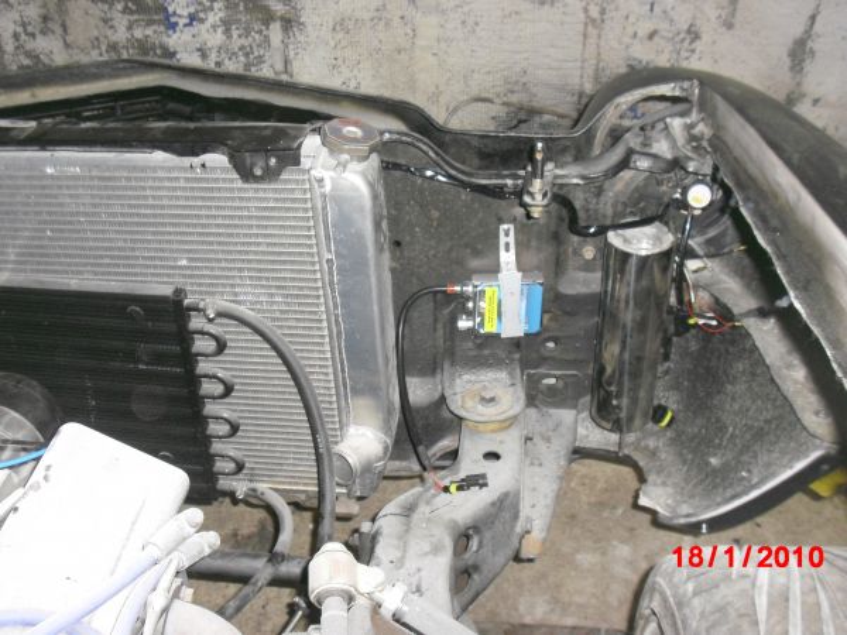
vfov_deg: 37.7
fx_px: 930
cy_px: 318
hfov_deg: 49.0
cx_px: 424
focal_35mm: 38
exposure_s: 1/60
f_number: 2.8
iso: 200
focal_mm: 6.2
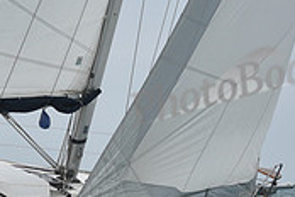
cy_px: 194
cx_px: 44
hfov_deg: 8.8
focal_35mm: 234
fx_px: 1917
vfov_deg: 5.9
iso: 250
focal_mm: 70
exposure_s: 1/800
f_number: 9
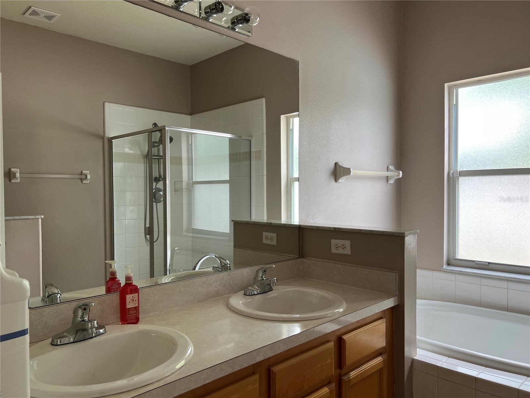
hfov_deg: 67.3
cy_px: 199
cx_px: 265
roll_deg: +0.3
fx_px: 398
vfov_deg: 53.1
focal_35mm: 26
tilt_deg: -1.4
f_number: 1.5
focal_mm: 5.7
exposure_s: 1/120
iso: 64
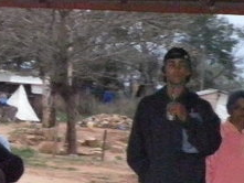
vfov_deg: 13.3
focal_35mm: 111
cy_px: 130
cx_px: -50
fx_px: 783
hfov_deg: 16.9
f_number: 3.3
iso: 640
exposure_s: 1/30
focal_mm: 4.3
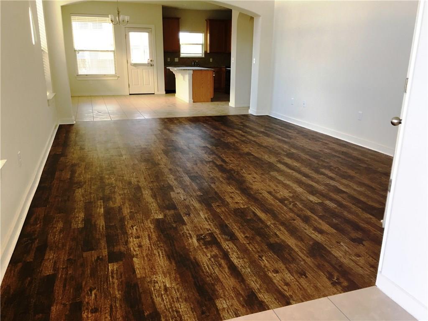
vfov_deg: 48.2
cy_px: 160
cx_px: 214
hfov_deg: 61.7
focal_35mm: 29
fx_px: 359
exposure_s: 1/30
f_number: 2.2
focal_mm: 4.15
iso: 40
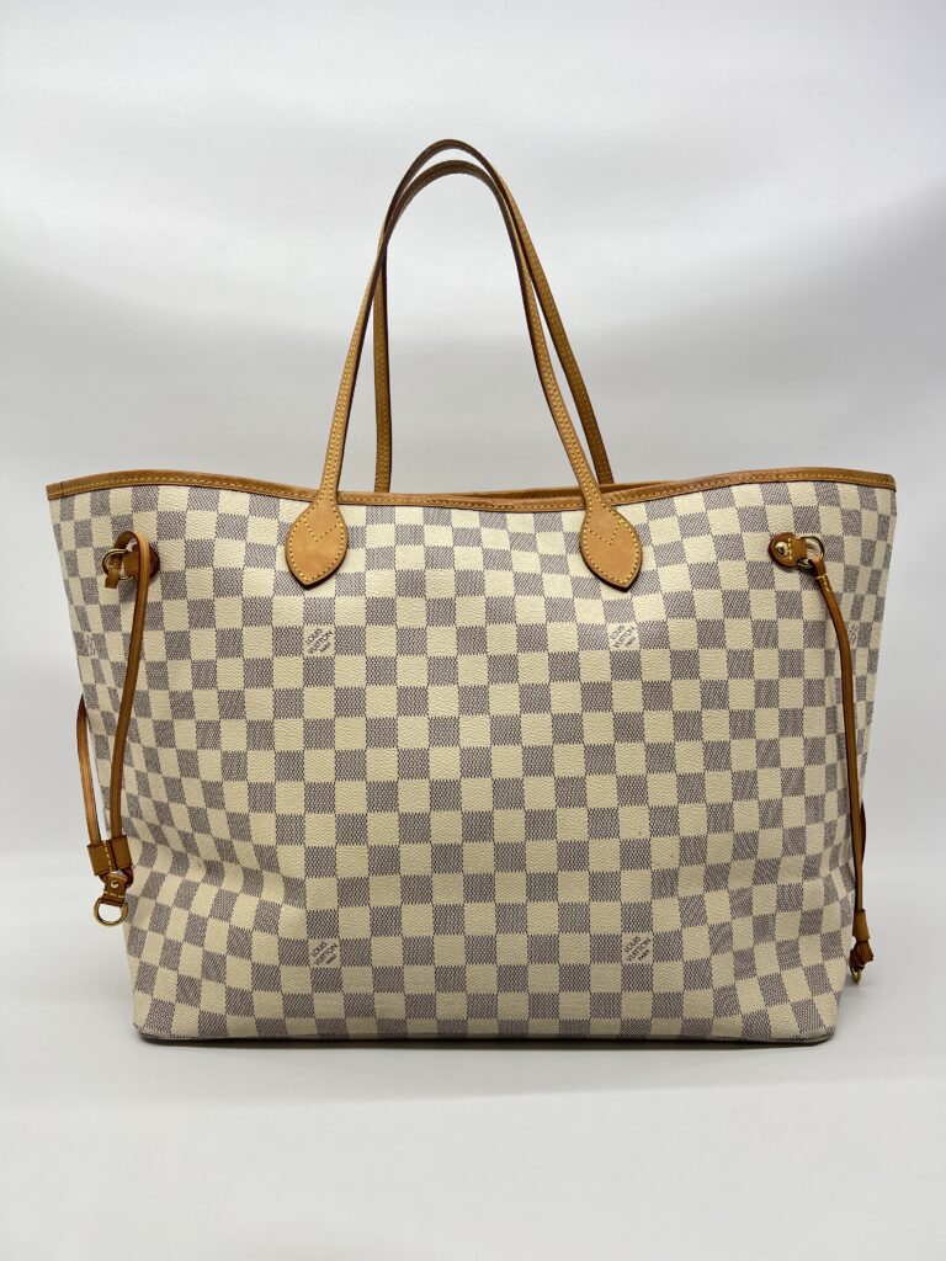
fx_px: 947
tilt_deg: -5.2
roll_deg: +0.3
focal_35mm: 26
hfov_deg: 53.1
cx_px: 473
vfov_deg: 67.3
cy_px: 630
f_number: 1.5
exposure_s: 1/193
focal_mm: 5.7
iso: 40
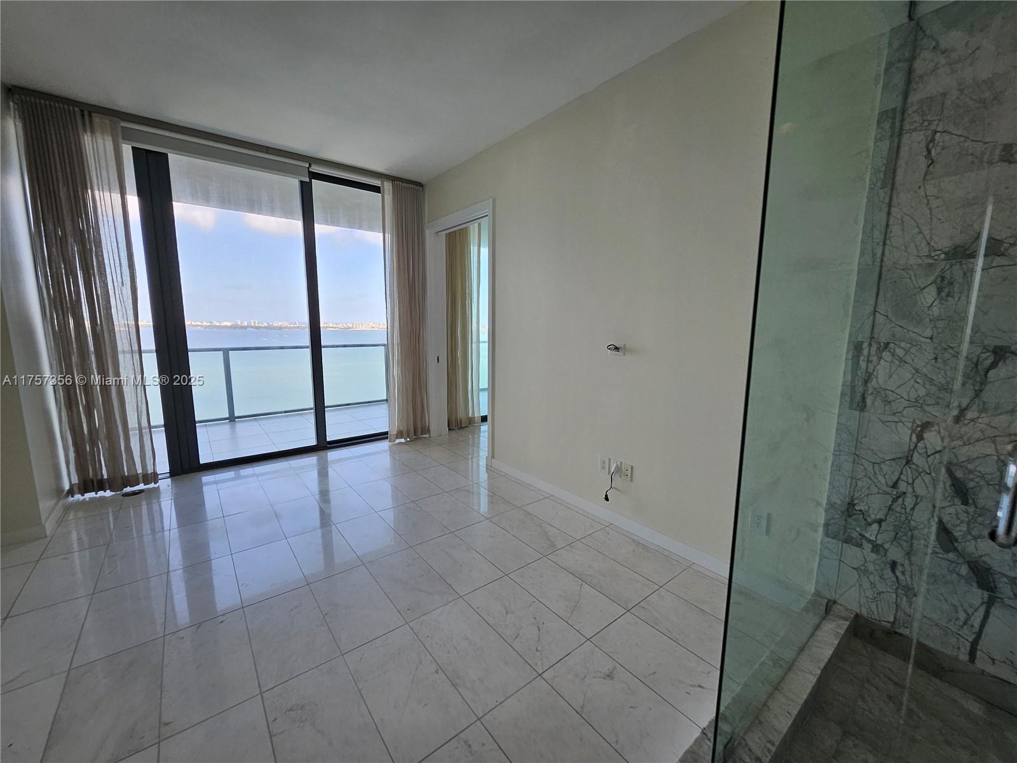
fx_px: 382
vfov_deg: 89.9
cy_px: 382
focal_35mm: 13
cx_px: 508
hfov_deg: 106.2
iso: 32
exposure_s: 1/120
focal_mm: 1.74
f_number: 2.2
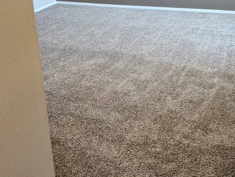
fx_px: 306
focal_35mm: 45
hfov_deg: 41.8
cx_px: 89
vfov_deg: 31.6
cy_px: 41
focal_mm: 6.4
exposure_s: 1/120
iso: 640
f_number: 1.8
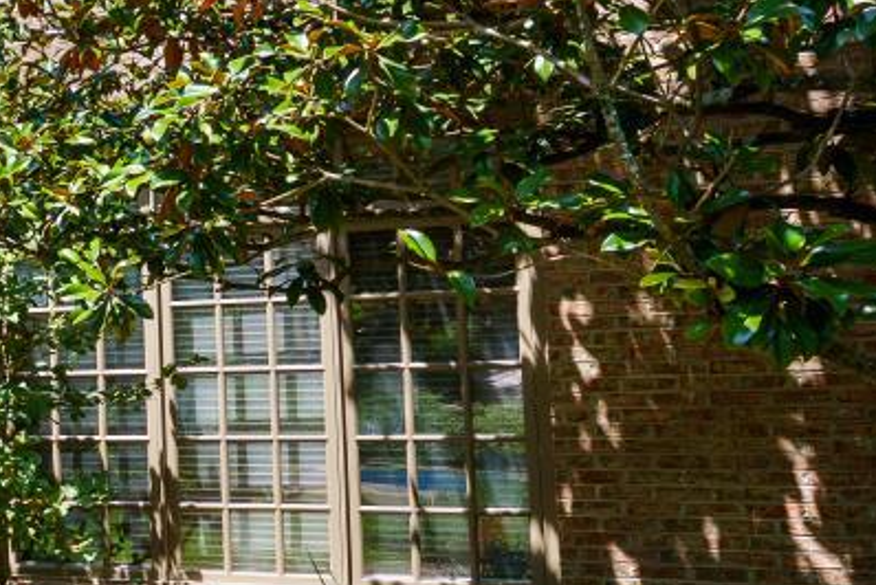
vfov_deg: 21.3
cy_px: 303
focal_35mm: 64
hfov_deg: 22.5
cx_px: -594
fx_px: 1558
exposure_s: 1/400
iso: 100
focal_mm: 17
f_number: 5
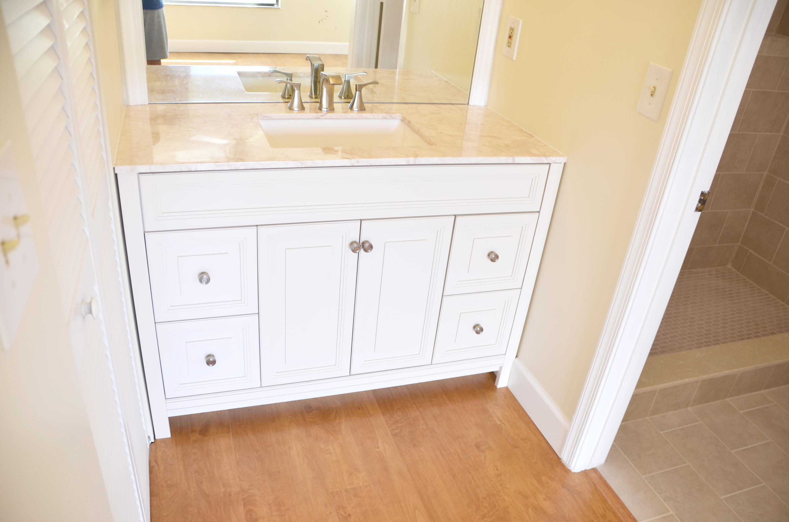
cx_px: 394
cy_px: 261
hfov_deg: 67.5
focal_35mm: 27
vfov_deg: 47.7
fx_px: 591
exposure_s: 1/60
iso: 100
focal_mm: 18
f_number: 4.5
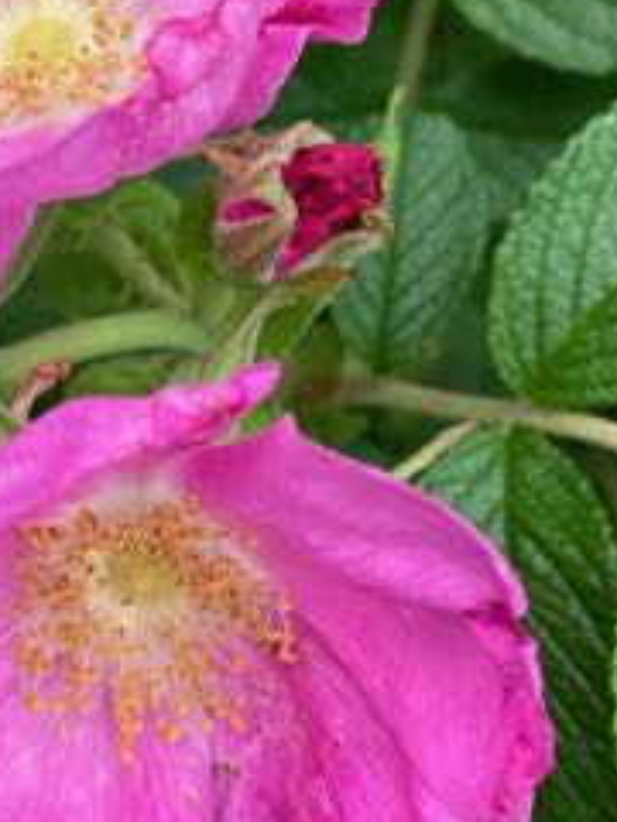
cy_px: 322
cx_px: 96
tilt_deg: -81.5
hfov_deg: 20.7
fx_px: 1664
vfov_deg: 27.7
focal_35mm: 70
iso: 32
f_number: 1.8
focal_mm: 3.99
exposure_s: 1/496
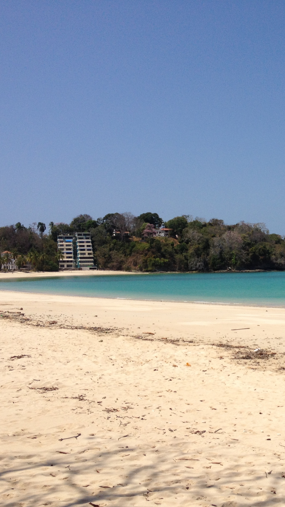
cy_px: 254
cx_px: 271
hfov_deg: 22.8
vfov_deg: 40.6
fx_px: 685
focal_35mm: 51
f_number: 2.4
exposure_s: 1/3460
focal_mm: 4.28
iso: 50
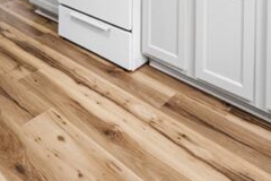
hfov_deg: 48.4
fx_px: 301
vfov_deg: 23.9
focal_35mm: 40
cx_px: 142
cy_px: -110
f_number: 11
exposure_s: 1/3.33
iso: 400
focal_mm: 12
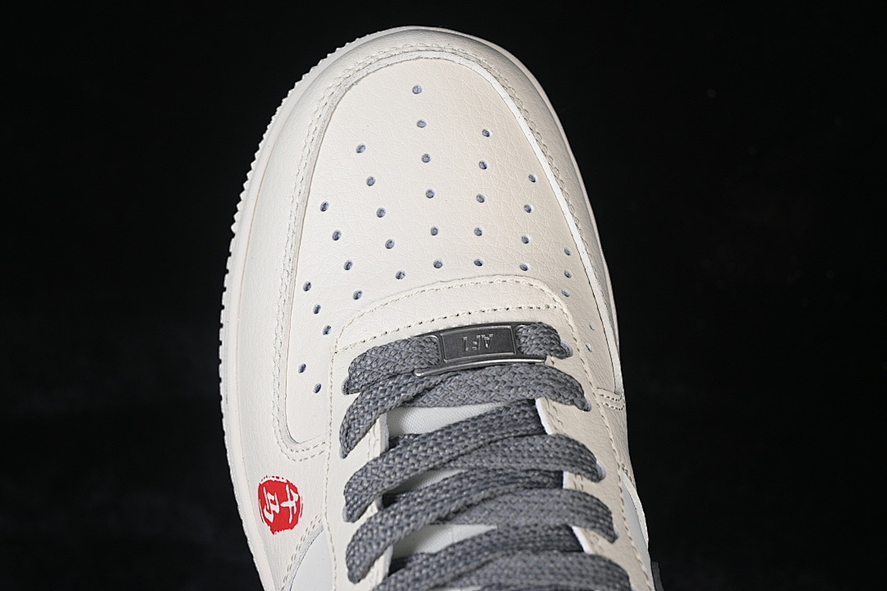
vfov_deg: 18.2
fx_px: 1848
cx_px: 444
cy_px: 296
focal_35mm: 75
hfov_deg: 27.0
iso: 160
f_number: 7.1
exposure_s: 1/80
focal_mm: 50
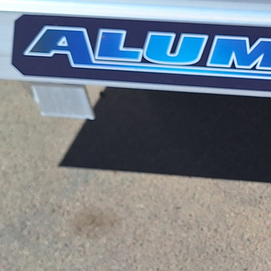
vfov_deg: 21.7
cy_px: 203
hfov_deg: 20.7
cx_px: 312
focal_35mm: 79
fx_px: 700
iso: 40
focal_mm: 5.54
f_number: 1.8
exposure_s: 1/3413
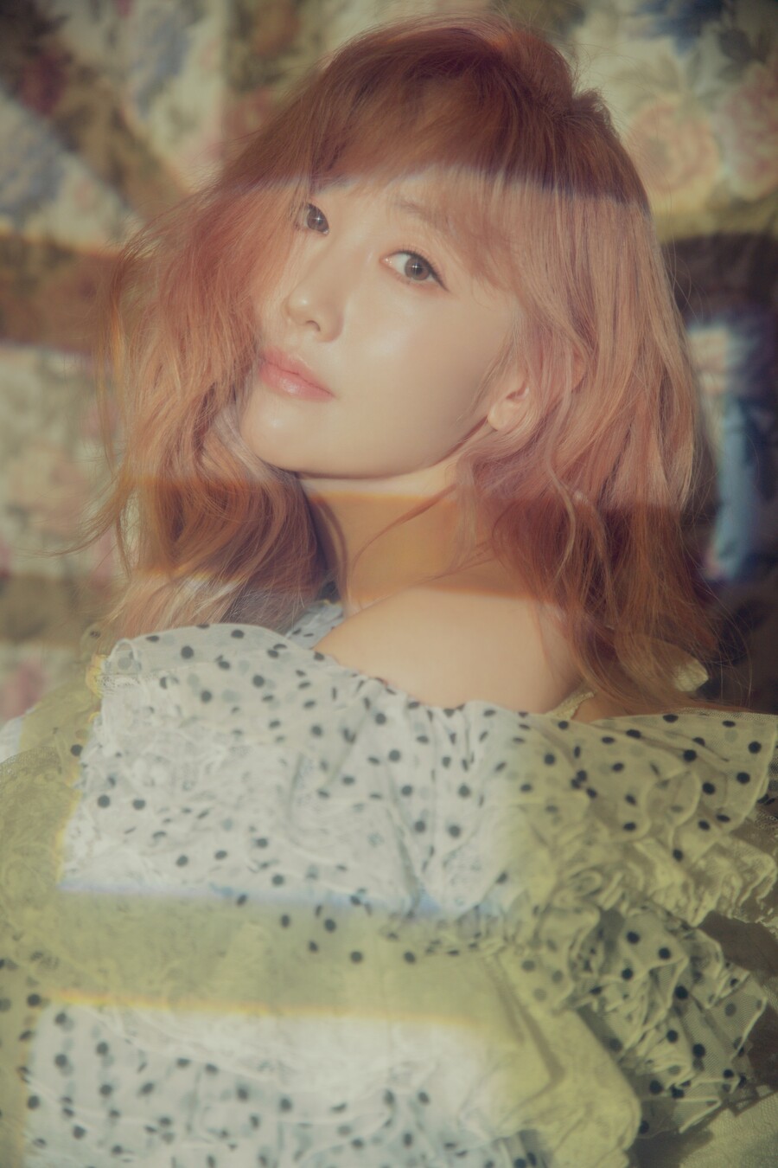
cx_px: 389
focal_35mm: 62
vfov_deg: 32.4
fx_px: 2010
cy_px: 584
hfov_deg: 21.9
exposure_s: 1/125
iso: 1250
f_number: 3.2
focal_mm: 62
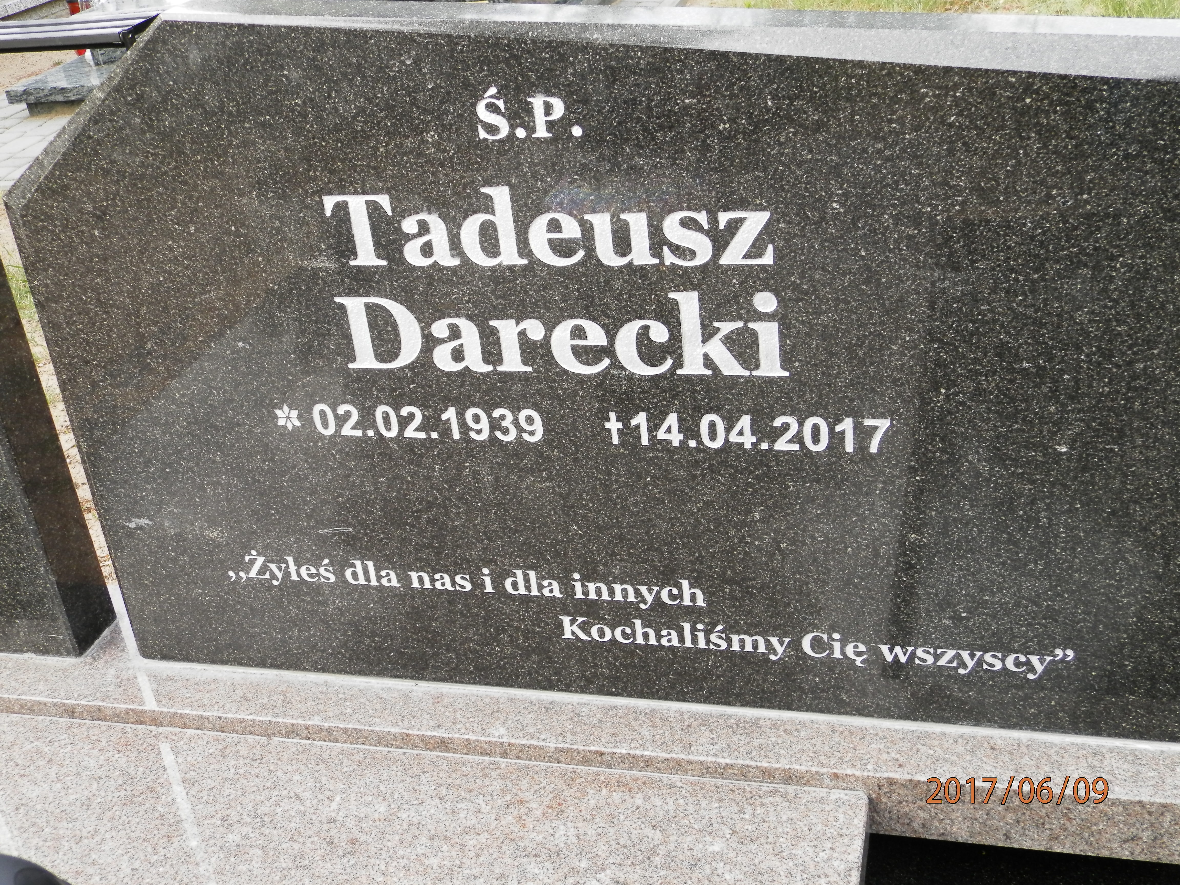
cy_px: 442
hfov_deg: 46.8
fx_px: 1364
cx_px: 590
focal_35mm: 40
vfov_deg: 36.0
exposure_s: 1/100
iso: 100
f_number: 3.5
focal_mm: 7.2
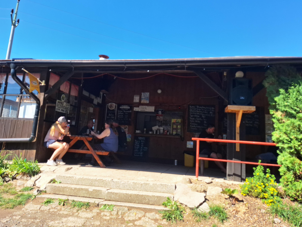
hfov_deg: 65.3
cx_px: 151
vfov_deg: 51.3
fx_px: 236
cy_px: 109
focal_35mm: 27
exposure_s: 1/947
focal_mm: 5.54
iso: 40
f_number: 1.8
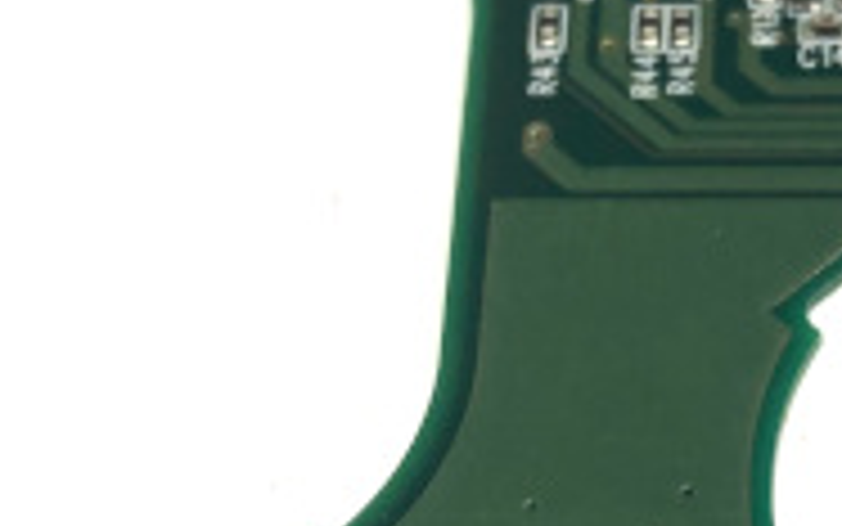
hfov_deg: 15.9
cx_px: 955
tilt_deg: -61.4
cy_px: 638
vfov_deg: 10.2
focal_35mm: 127
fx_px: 2915
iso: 25
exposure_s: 1/50
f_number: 1.8
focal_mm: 3.99
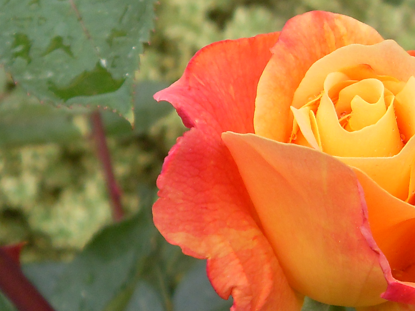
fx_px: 1294
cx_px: 369
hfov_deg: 17.9
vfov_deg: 13.7
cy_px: 175
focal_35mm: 108
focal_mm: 6.3
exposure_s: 1/180
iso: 80
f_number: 2.8
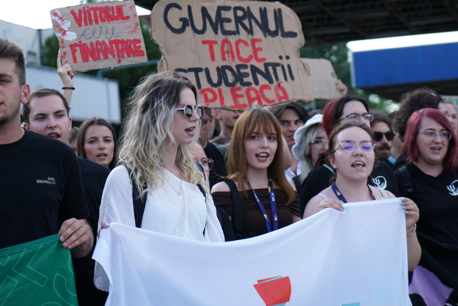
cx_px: 229
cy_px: 153
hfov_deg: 19.4
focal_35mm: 105
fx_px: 1337
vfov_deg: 13.1
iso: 100
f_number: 4
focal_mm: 70
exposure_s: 1/250
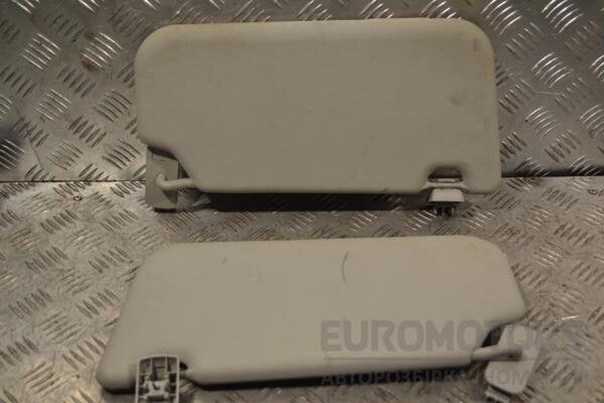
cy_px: 202
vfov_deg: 28.1
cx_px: 302
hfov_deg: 41.1
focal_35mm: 48
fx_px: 805
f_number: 5.6
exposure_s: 1/125
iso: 250
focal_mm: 32
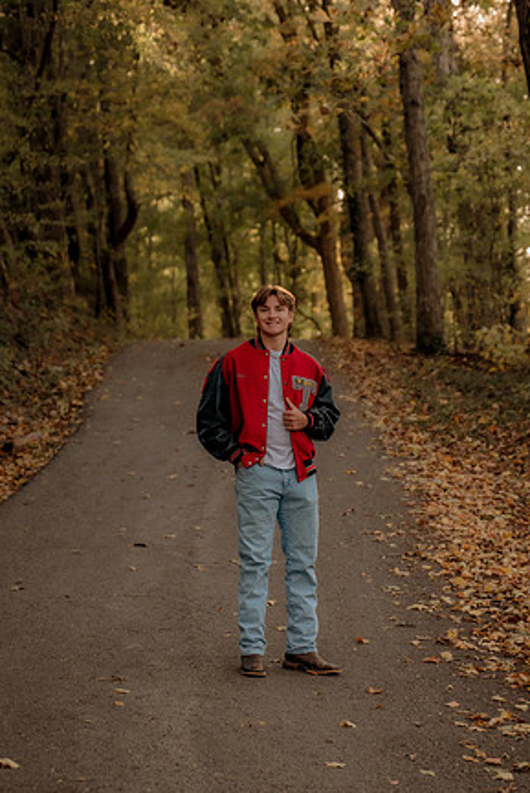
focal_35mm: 109
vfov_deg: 18.7
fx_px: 2405
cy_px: 405
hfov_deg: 12.6
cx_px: 270
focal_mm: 70
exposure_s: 1/100
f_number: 3.2
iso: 200
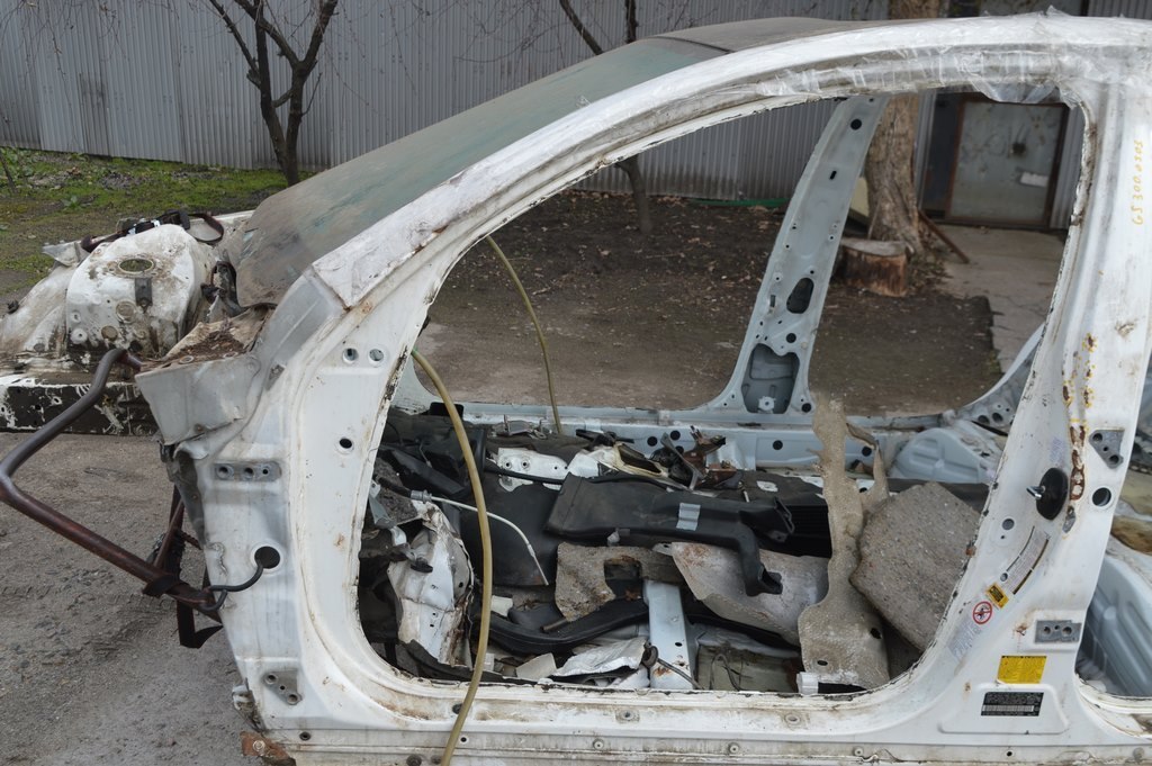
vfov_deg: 36.8
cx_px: 576
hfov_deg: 53.2
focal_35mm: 36
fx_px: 1151
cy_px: 383
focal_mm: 24
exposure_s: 1/200
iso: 100
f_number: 7.1
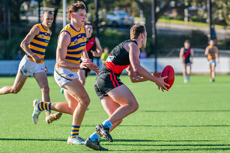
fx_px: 1539
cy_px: 76
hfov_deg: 8.5
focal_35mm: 241
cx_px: 115
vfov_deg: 5.7
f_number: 6.3
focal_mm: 240
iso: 800
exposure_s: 1/1250
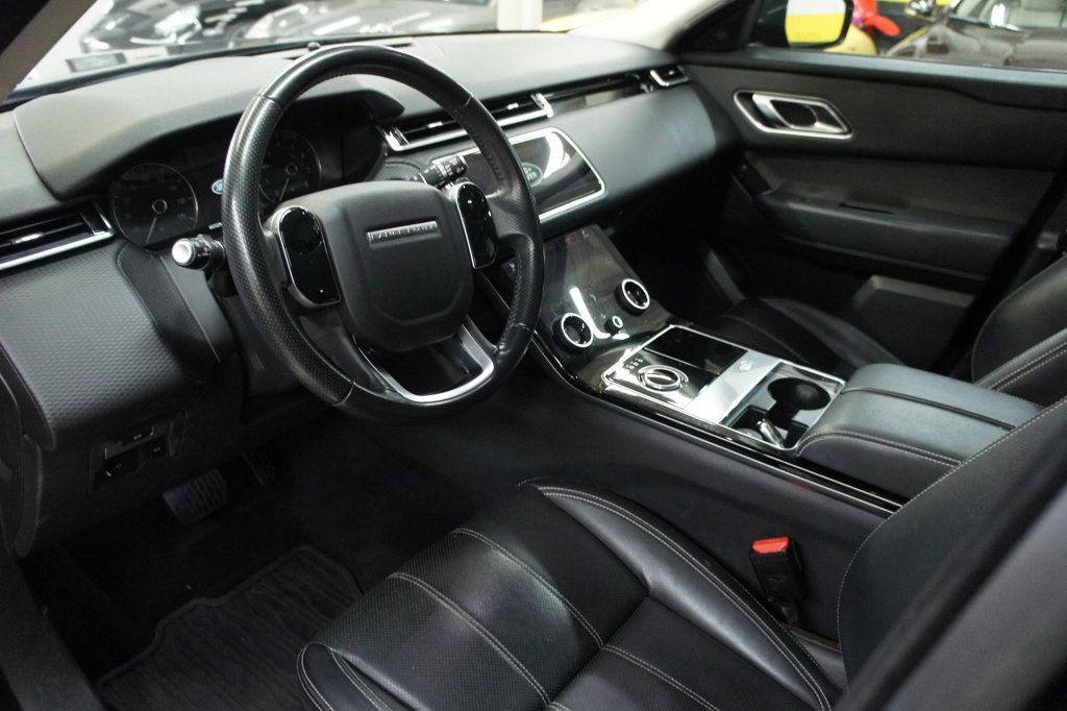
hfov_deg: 67.4
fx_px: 800
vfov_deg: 47.9
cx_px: 534
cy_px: 356
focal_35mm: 27
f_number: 3.5
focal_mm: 18
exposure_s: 1/40
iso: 1600
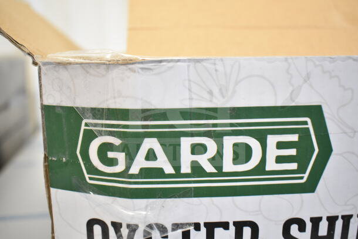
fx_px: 343
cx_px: 179
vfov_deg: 38.4
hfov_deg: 55.1
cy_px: 120
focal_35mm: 34
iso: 1600
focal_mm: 23
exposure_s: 1/60
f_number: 3.8
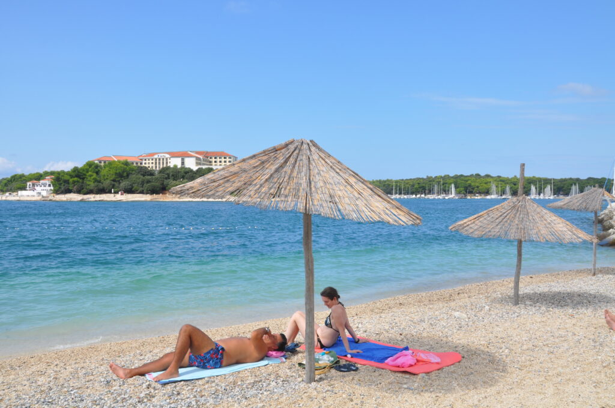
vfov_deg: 39.9
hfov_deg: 57.3
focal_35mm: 33
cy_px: 204
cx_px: 308
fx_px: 563
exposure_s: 1/200
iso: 200
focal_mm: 22
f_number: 14
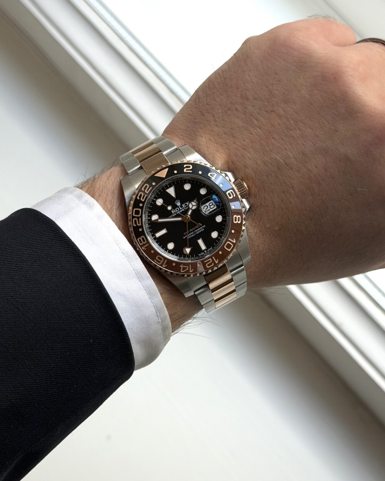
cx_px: 189
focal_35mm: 52
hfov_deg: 29.1
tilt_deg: -65.7
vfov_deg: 36.0
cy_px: 236
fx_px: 741
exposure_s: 1/121
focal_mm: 6.76
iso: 50
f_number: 1.78
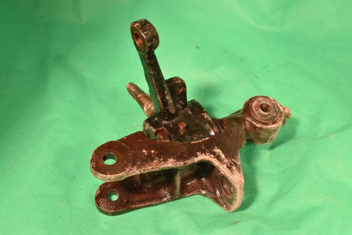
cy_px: 118
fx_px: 440
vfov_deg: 29.9
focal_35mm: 45
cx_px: 176
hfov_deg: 43.6
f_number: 14
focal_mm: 30
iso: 1800
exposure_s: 1/50
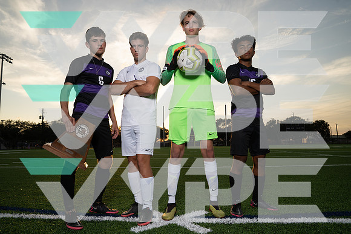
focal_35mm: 24
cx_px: 176
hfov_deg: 73.7
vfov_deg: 53.2
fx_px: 234
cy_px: 117
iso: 320
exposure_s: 1/250
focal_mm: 24
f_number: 8
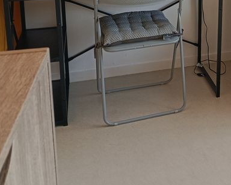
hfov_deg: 27.3
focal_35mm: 61
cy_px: -20
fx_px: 417
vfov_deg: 23.4
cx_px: 277
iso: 134
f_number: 1.7
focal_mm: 5.24
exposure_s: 1/100
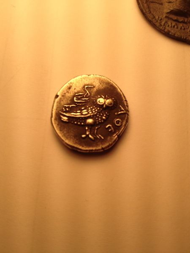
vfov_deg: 52.6
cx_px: 95
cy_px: 126
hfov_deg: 40.7
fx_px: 256
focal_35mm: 35
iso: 50
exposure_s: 1/575
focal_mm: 4.28
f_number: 2.4
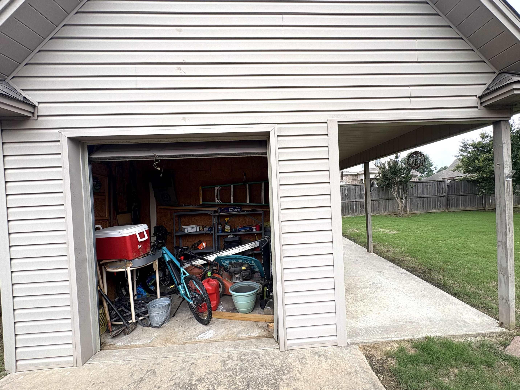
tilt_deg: -0.1
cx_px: 276
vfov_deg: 81.7
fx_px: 225
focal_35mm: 15
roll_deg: +2.9
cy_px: 198
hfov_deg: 98.1
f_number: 2.2
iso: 40
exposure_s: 1/288
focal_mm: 2.22
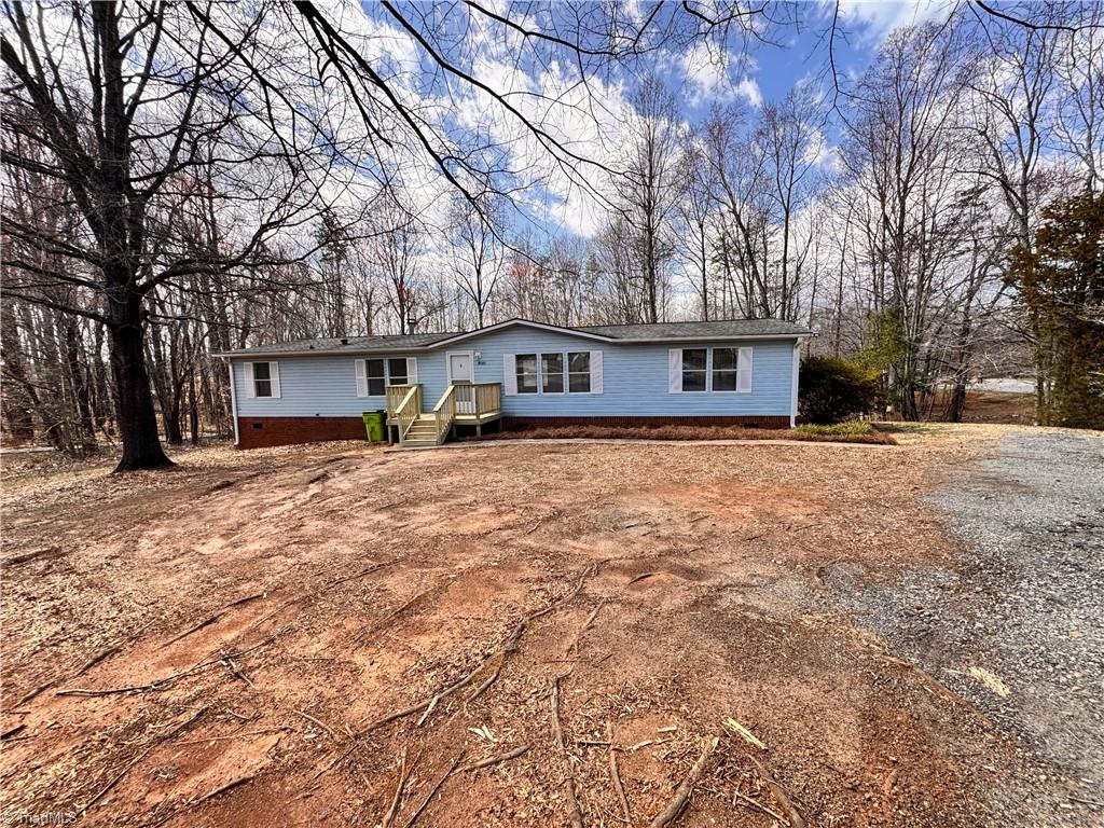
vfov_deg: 85.7
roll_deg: +0.4
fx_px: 446
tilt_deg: -5.2
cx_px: 552
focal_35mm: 14
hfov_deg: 102.1
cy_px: 414
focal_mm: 2.22
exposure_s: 1/636
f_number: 2.2
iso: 50
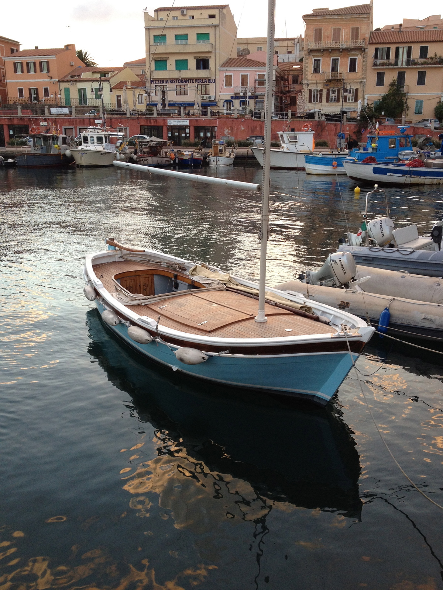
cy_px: 295
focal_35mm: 35
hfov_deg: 40.7
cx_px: 222
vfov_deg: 52.6
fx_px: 597
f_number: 2.4
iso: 100
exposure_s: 1/120
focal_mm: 4.28
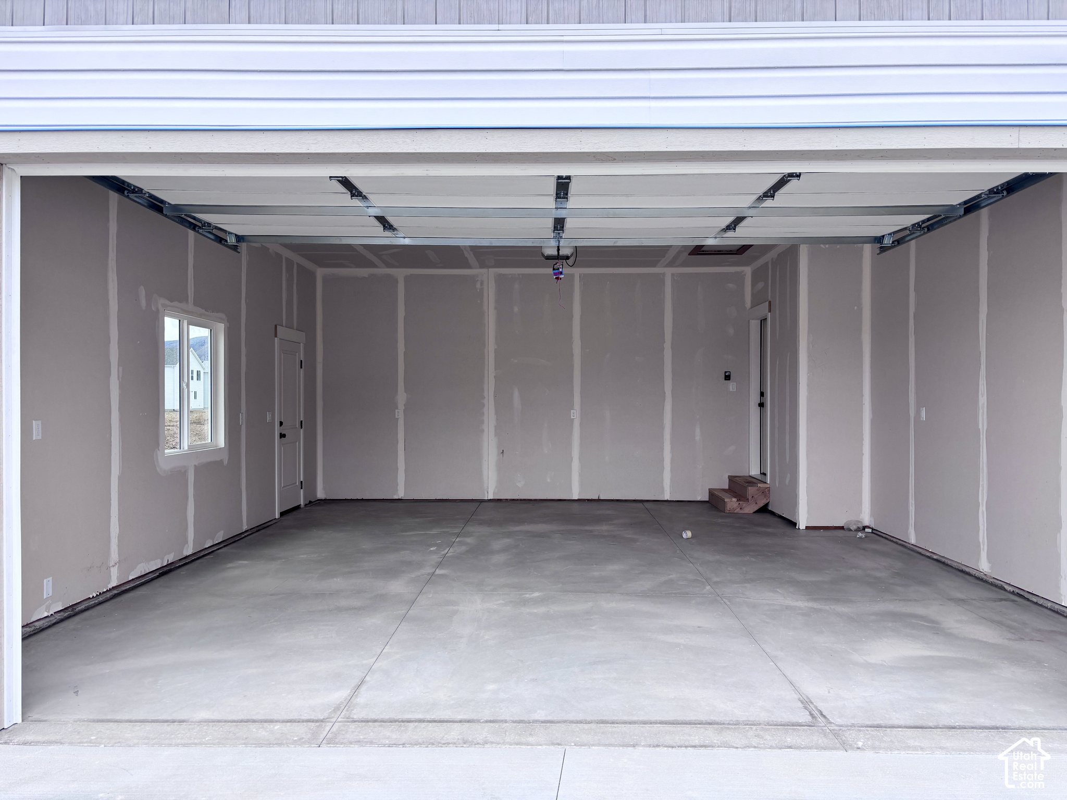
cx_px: 534
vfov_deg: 53.1
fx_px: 801
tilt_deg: -0.4
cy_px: 400
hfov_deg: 67.3
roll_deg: +0.0
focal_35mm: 26
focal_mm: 5.96
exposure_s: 1/154
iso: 40
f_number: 1.6
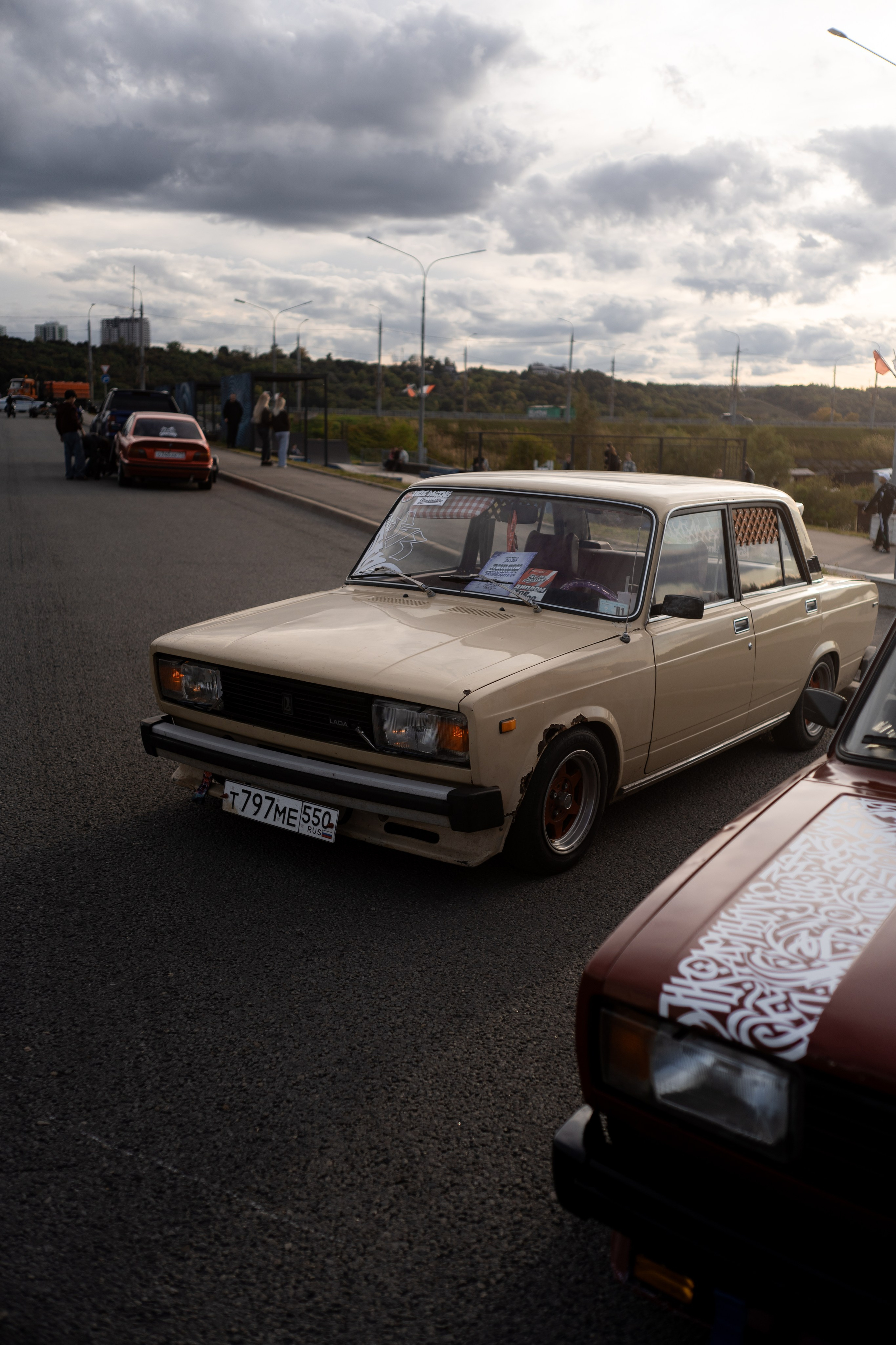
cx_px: 448
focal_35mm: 35
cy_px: 672
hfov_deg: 37.9
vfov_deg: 54.4
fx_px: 1307
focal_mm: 35
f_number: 2.2
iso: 100
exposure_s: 1/2000
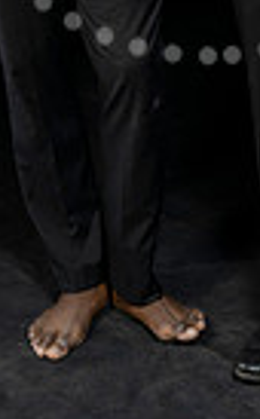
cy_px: -226
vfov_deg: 13.9
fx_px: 1607
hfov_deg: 9.2
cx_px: 208
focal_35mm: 141
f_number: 9
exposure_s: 1/100
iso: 320
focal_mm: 42
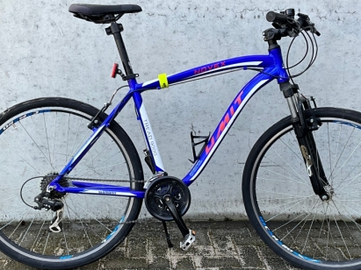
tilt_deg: -18.5
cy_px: 161
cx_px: 193
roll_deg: -1.0
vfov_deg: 30.2
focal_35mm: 48
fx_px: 500
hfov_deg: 39.6
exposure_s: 1/135
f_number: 1.8
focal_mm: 3
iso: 16
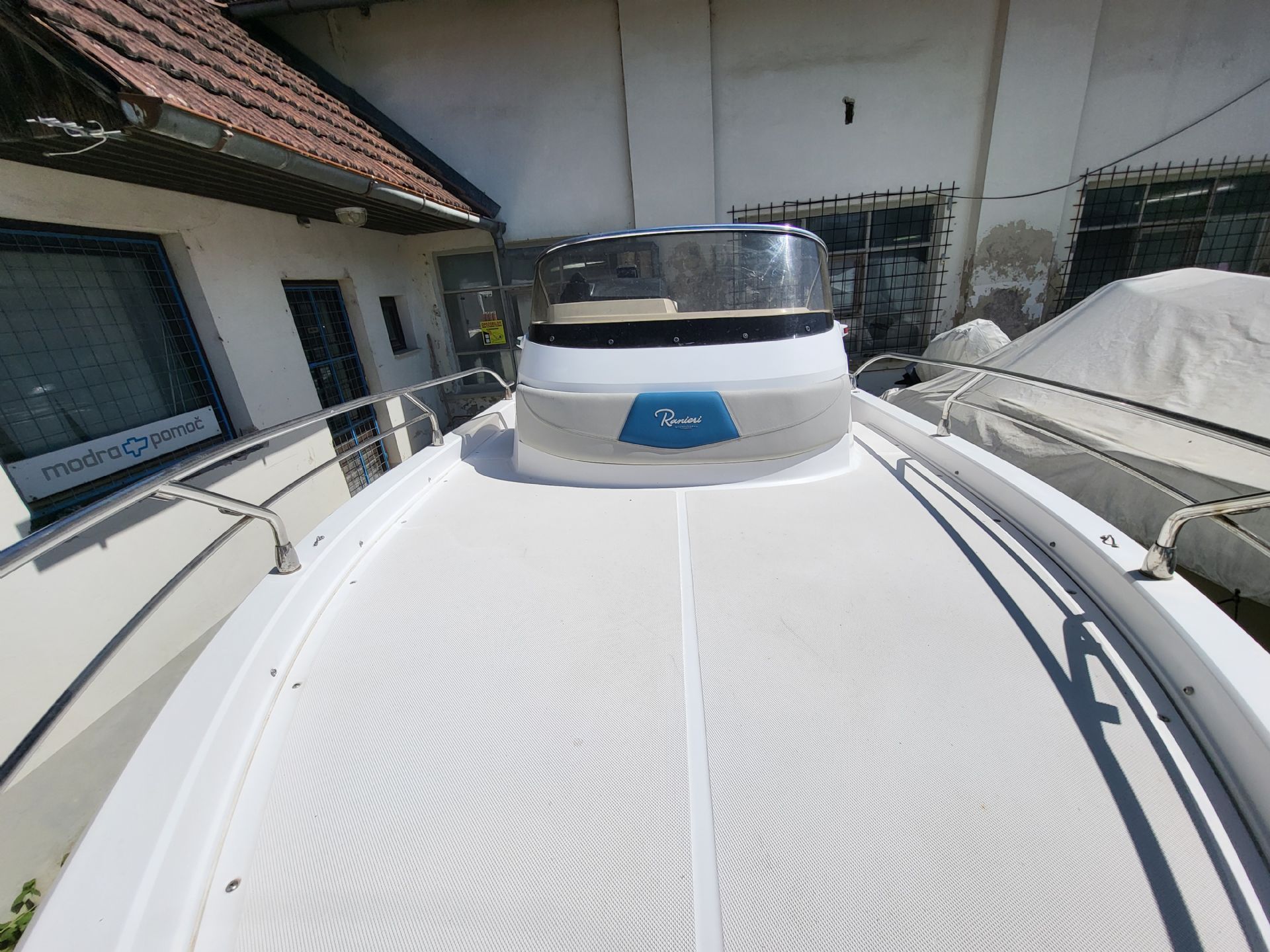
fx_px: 477
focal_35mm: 13
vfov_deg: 89.9
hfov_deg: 106.2
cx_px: 635
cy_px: 476
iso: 32
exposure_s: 1/2930
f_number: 2.2
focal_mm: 1.74
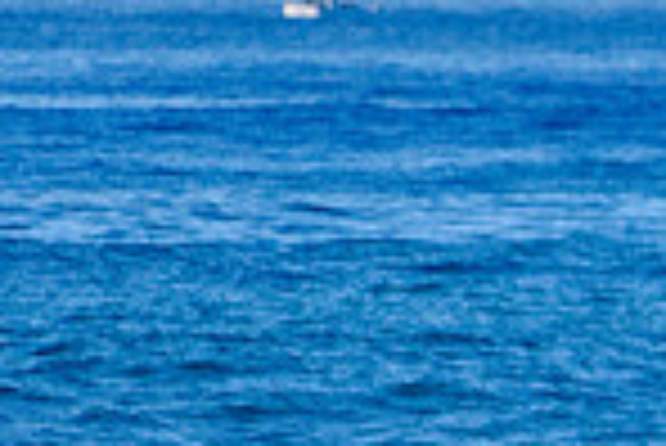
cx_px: 1348
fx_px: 44591
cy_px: 671
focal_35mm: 2408
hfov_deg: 0.9
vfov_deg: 0.6
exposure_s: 1/2000
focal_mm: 500
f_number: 5.6
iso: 280
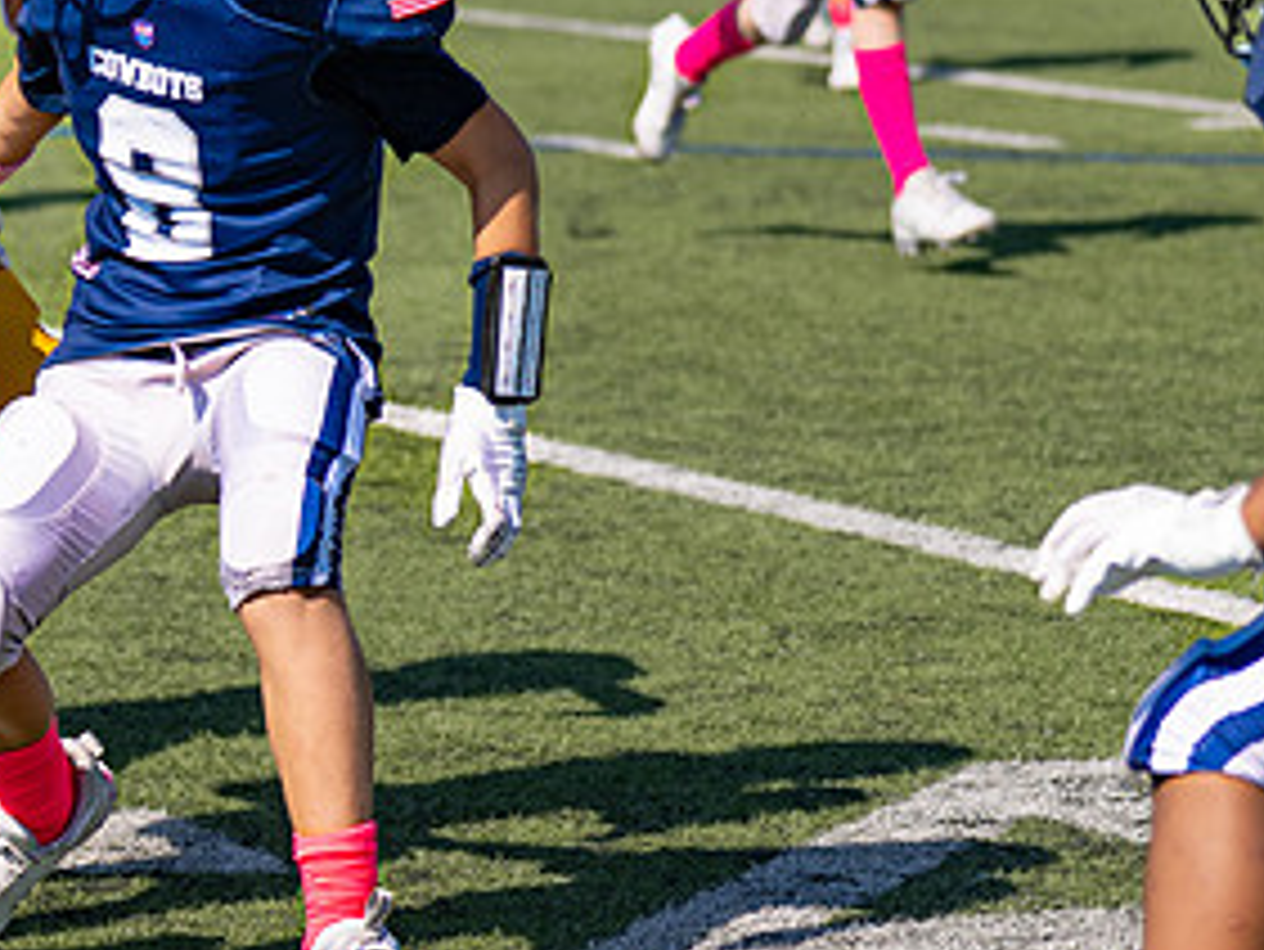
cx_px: -206
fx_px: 9169
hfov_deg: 7.8
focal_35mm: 251
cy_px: 201
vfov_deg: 5.9
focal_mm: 70
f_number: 2.8
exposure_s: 1/2500
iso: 100
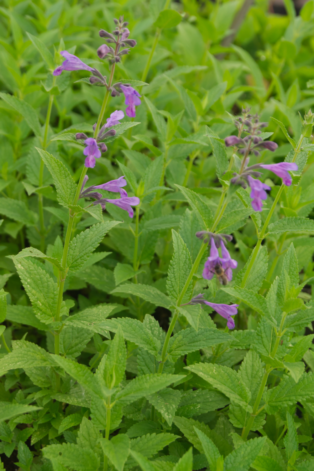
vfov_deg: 24.6
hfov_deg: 16.6
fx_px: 1079
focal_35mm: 82
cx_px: 157
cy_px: 236
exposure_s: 1/100
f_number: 8
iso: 640
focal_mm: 55
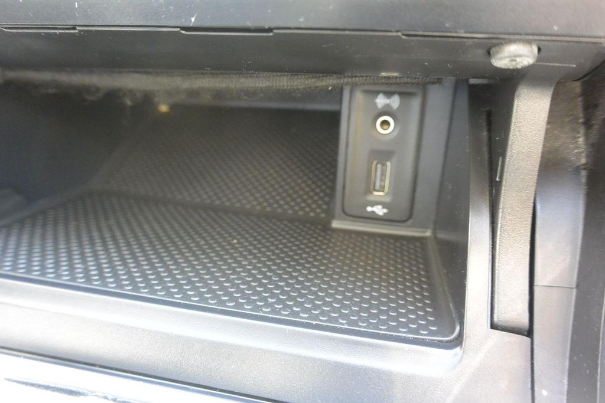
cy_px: 202
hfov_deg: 67.4
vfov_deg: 47.9
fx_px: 454
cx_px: 302
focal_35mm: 27
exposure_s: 1/30
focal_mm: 10
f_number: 3.5
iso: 1100
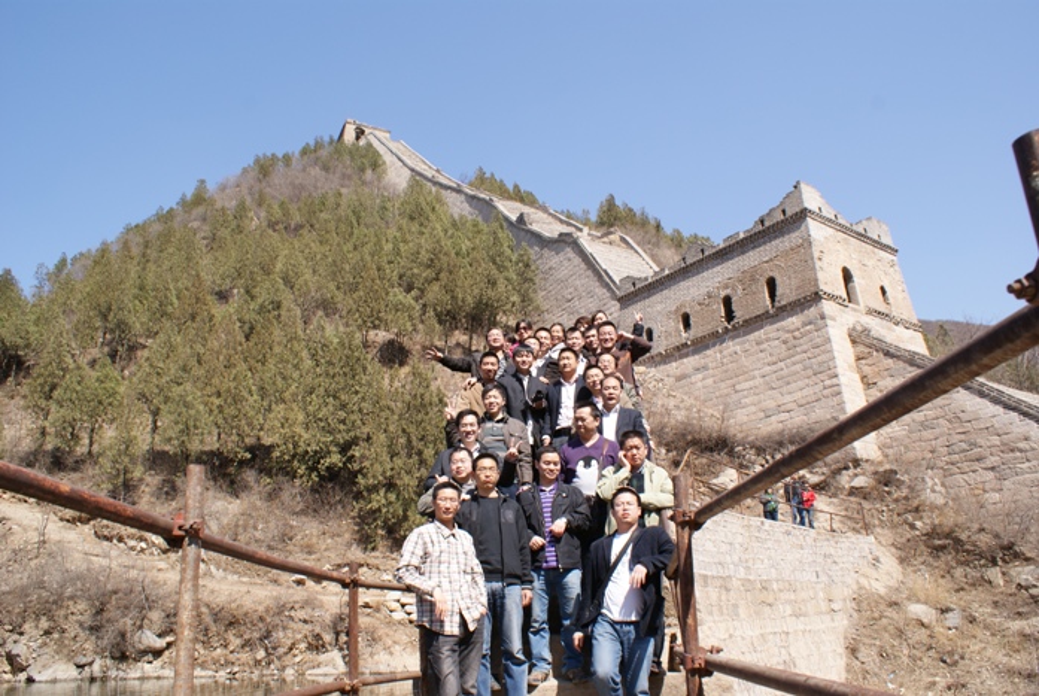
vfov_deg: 48.1
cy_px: 348
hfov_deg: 67.3
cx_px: 520
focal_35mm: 27
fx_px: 780
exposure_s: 1/100
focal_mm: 18
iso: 100
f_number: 10
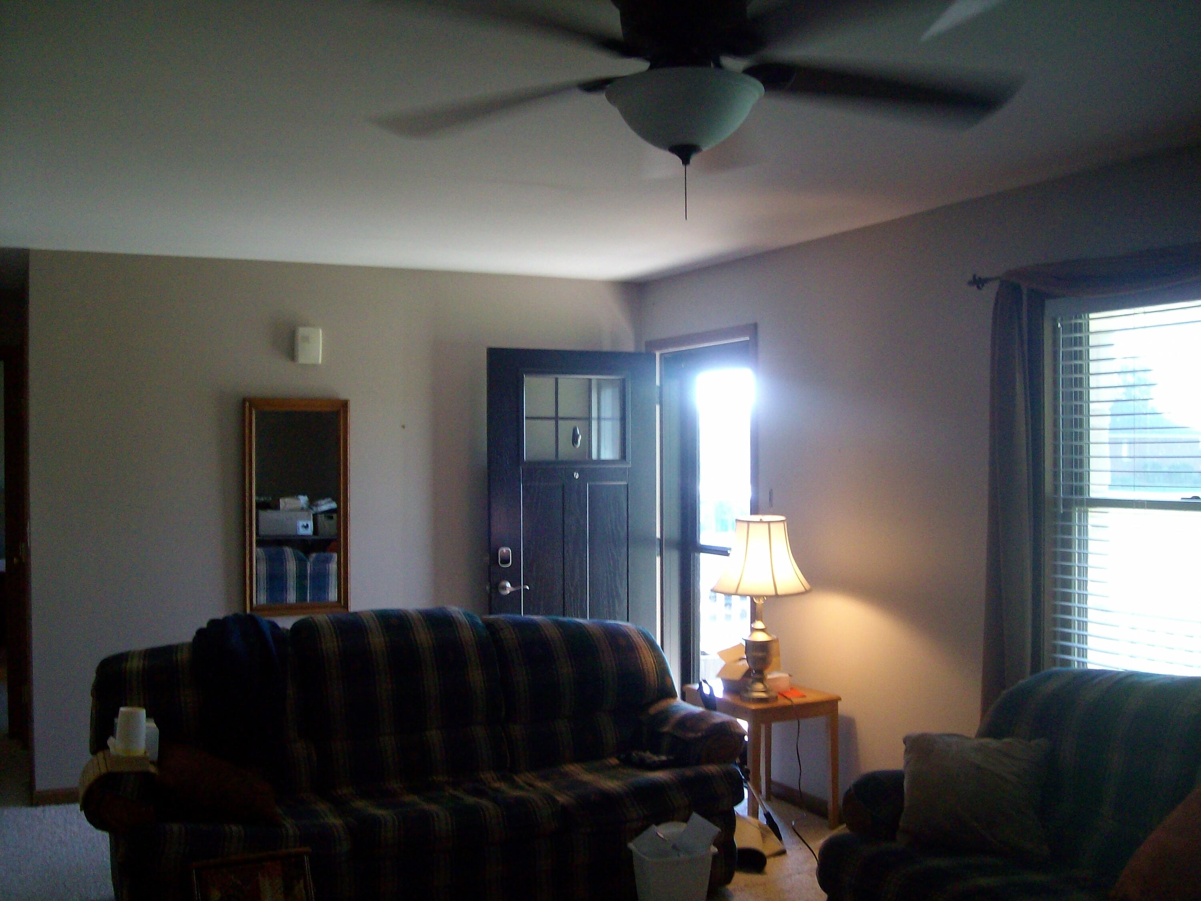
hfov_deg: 52.6
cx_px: 600
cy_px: 450
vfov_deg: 40.7
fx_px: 1214
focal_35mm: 35
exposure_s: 1/40
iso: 200
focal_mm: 5.8
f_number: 2.8
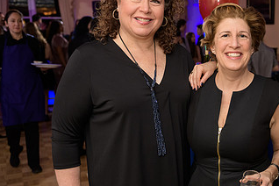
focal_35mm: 51
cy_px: 103
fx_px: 395
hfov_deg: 37.3
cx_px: 229
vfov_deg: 26.5
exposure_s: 1/125
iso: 800
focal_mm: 28
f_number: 3.2
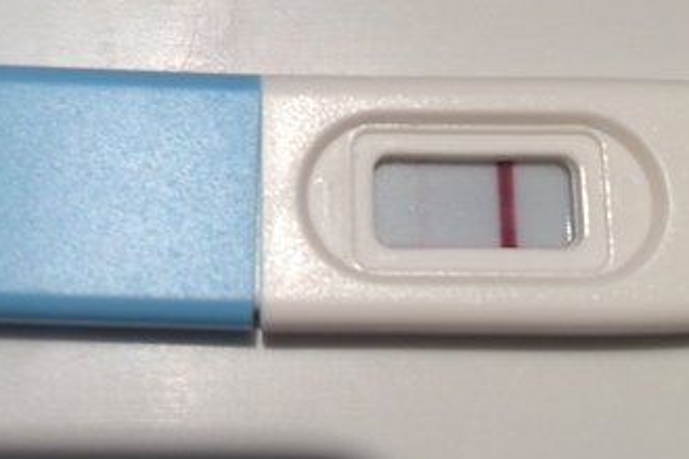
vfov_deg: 24.3
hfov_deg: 36.1
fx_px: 1052
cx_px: 260
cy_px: 109
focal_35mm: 55
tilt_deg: -74.3
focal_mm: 4.15
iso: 40
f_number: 2.2
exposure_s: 1/50
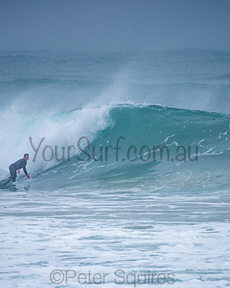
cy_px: 142
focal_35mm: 767
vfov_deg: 2.5
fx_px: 6526
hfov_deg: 2.0
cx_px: 113
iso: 220
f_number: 5.6
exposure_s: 1/1000
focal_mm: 500
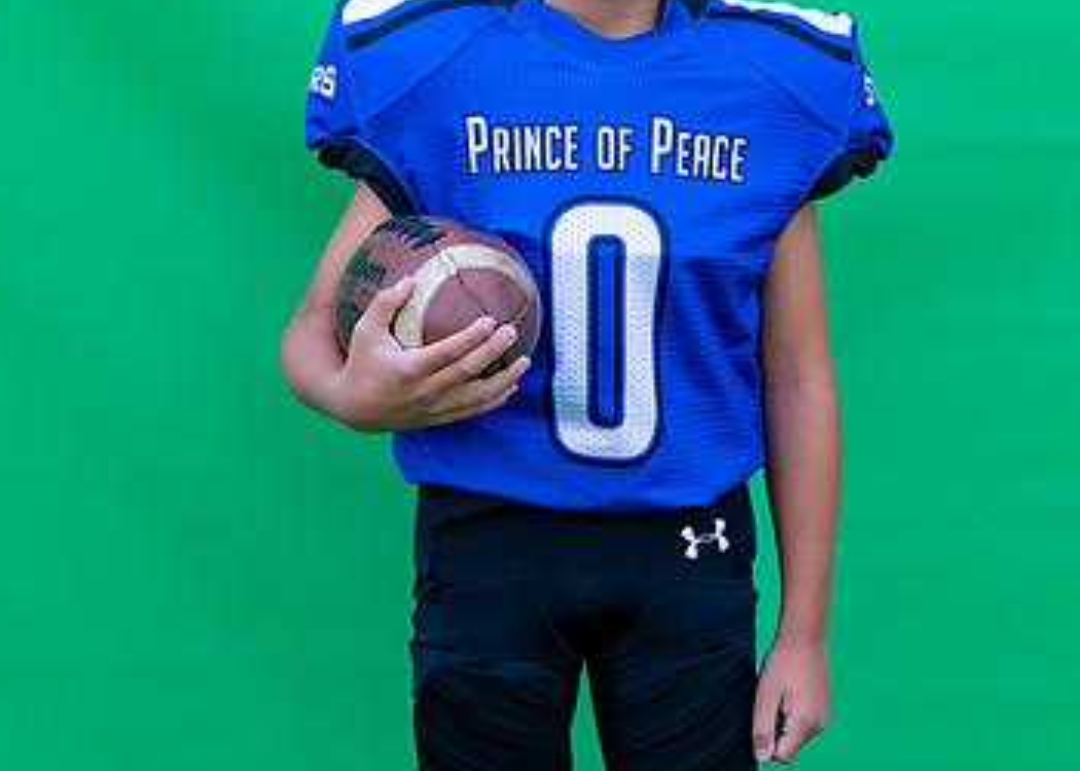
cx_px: 641
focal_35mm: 92
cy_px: 218
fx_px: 2822
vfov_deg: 15.5
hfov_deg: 21.6
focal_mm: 50
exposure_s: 1/320
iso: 200
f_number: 2.8
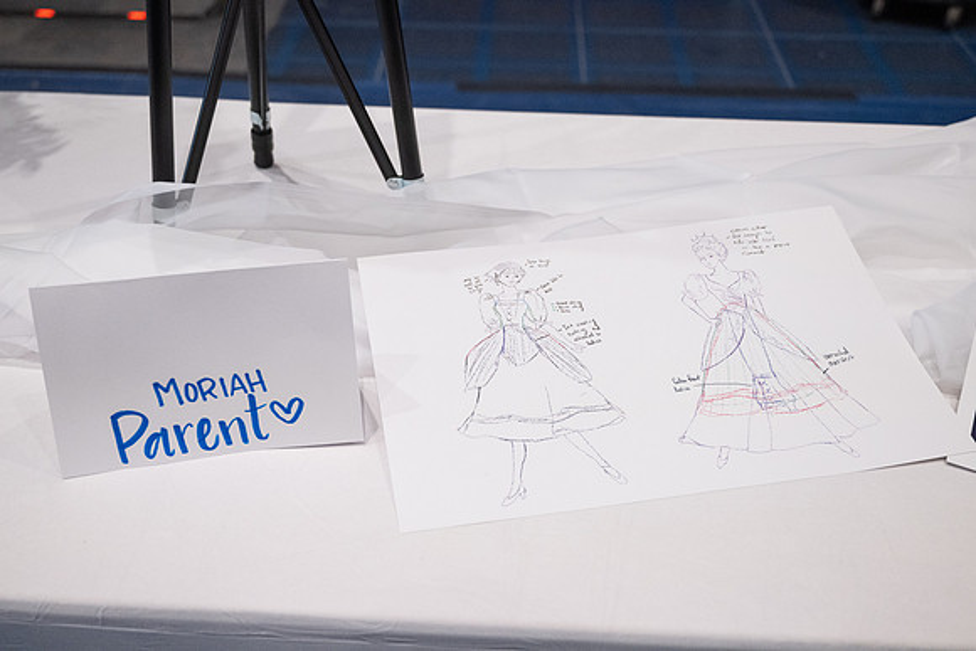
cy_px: 326
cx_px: 488
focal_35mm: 40
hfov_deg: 48.4
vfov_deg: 33.4
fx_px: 1086
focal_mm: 40
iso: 4000
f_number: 4
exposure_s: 1/160
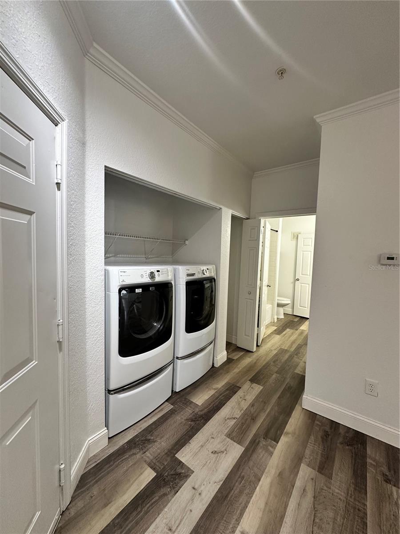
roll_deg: -2.9
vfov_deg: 102.1
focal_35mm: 14
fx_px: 216
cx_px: 200
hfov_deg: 85.7
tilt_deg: -2.8
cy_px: 267
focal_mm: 2.22
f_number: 2.2
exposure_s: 1/60
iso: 160
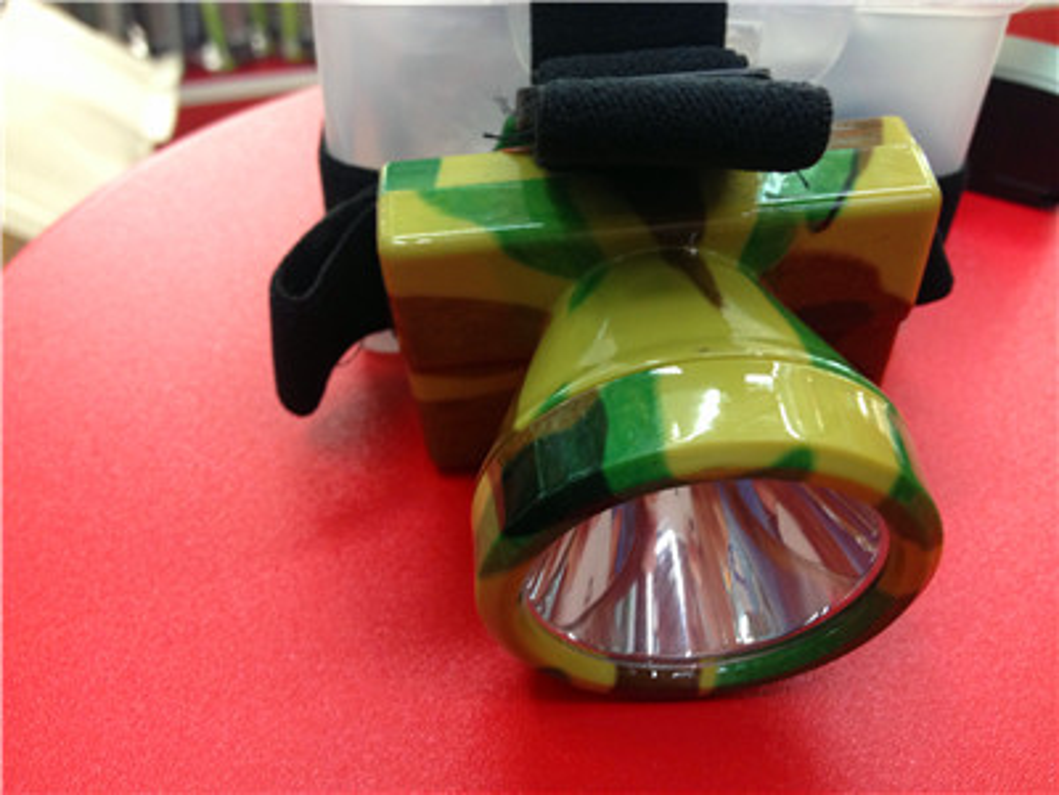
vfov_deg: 40.7
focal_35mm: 35
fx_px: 1071
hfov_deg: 52.6
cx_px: 530
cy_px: 398
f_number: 2.4
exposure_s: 1/20
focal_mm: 4.28
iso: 125
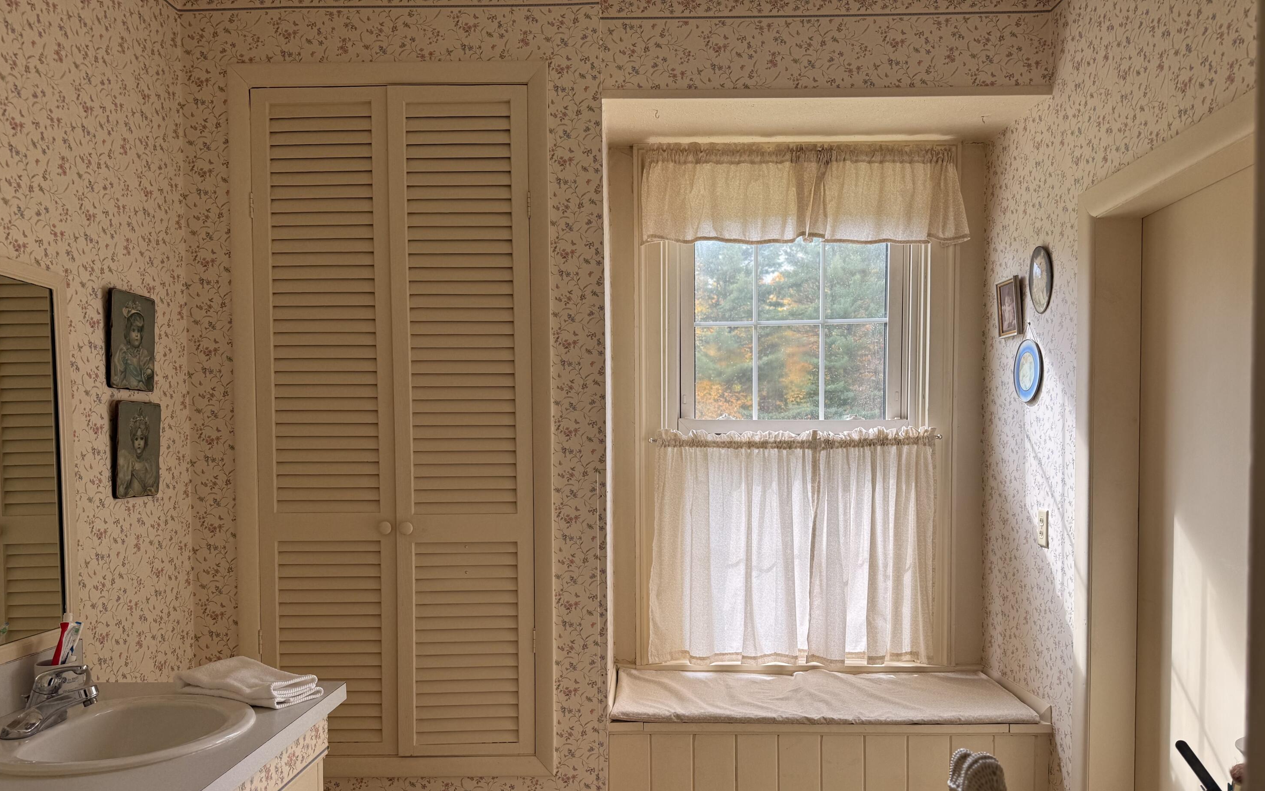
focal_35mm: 26
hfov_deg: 70.4
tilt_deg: -2.1
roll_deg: +0.4
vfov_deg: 47.3
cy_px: 485
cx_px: 635
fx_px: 896
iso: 64
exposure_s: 1/145
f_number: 1.78
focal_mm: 6.76
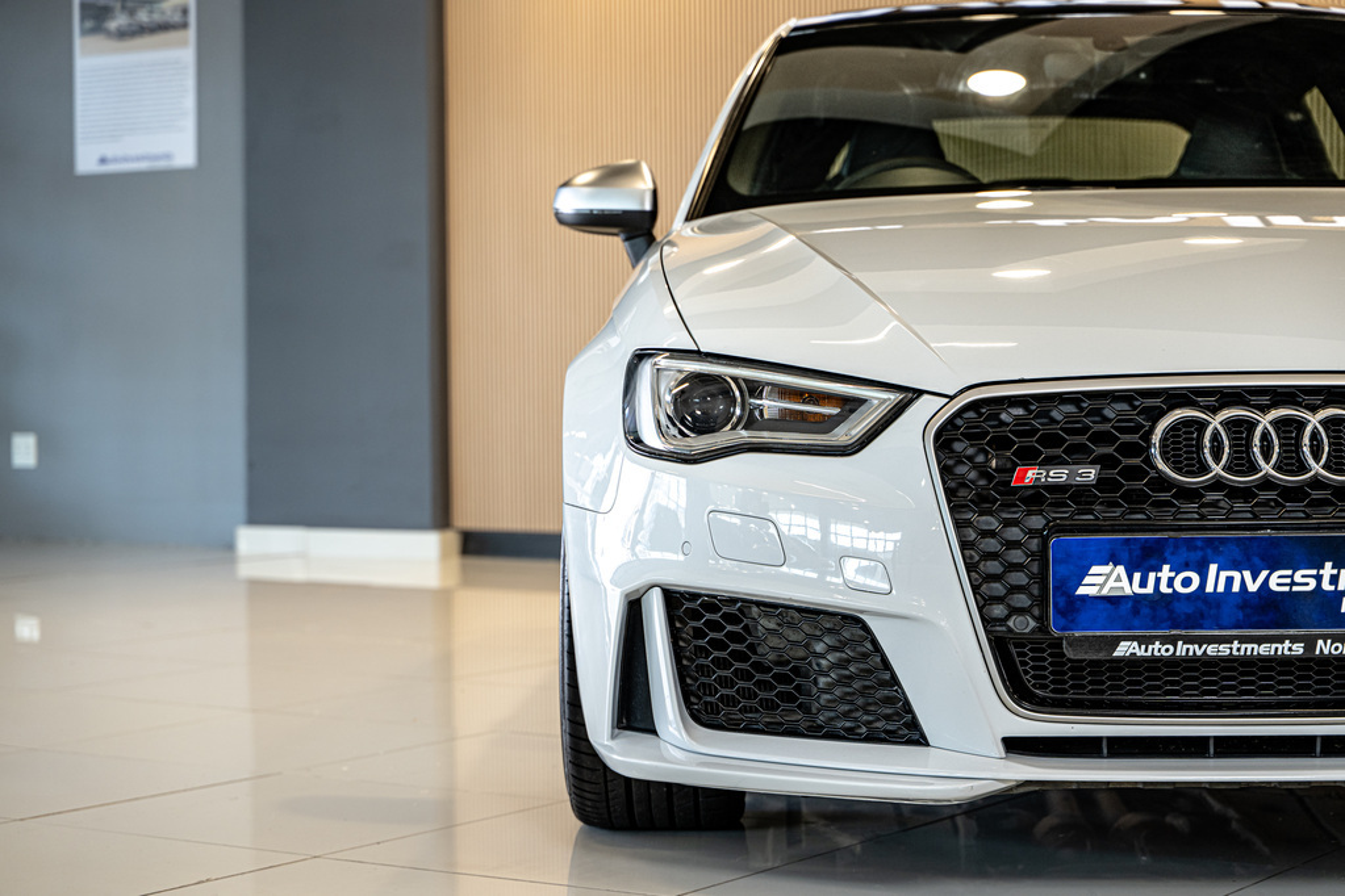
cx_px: 672
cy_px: 448
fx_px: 2802
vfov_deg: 18.2
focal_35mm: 75
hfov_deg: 27.0
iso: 640
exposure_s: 1/125
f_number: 4
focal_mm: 75
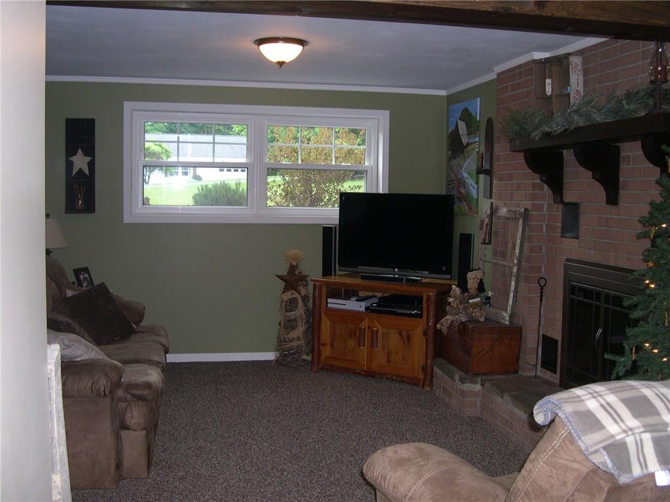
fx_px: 735
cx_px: 335
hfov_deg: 49.0
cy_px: 251
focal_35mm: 38
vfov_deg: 37.7
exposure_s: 1/60
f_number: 2.8
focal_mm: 8
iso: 189
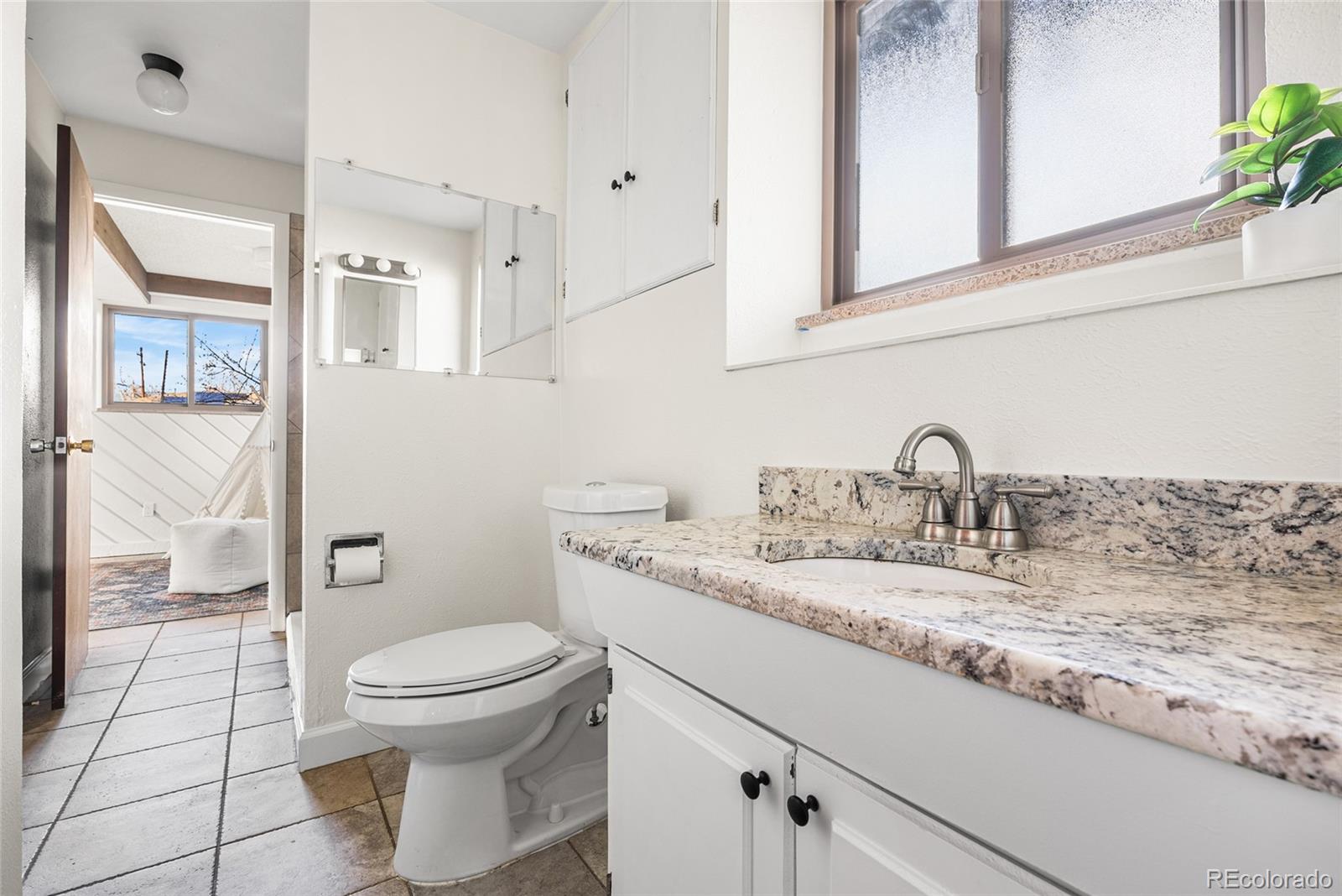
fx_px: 597
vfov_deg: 73.8
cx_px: 671
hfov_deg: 96.7
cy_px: 448
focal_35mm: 16
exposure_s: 2
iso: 200
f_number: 8
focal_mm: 16
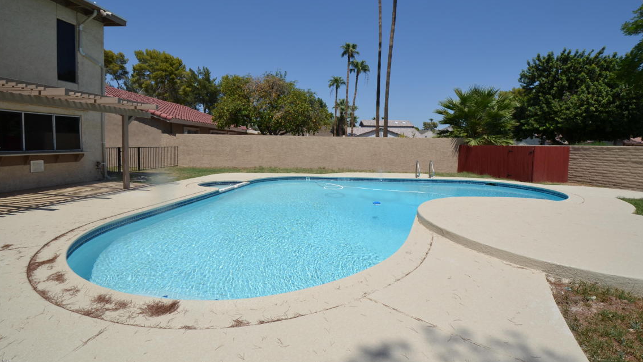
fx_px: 273
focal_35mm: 16
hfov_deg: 99.4
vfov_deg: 66.8
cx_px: 321
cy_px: 157
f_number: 9
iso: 100
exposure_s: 1/320
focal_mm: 10
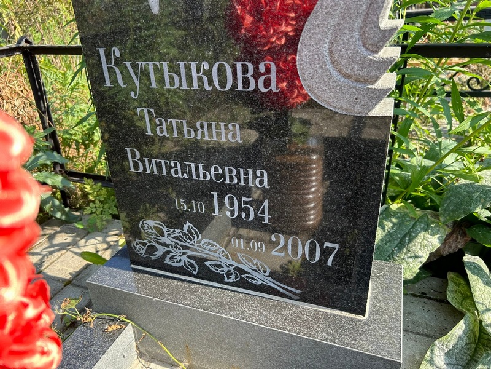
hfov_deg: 67.3
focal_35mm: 26
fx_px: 369
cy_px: 184
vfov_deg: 53.1
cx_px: 246
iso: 50
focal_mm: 5.7
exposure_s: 1/628
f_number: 1.5
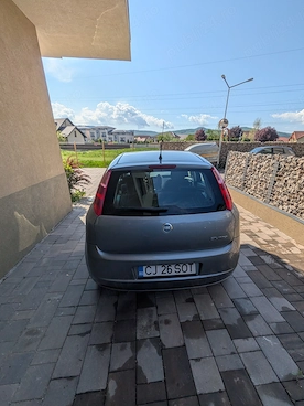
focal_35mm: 13
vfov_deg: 106.0
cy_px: 217
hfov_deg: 89.8
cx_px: 162
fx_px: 152
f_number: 1.7
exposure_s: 1/3906
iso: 45
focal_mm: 2.02
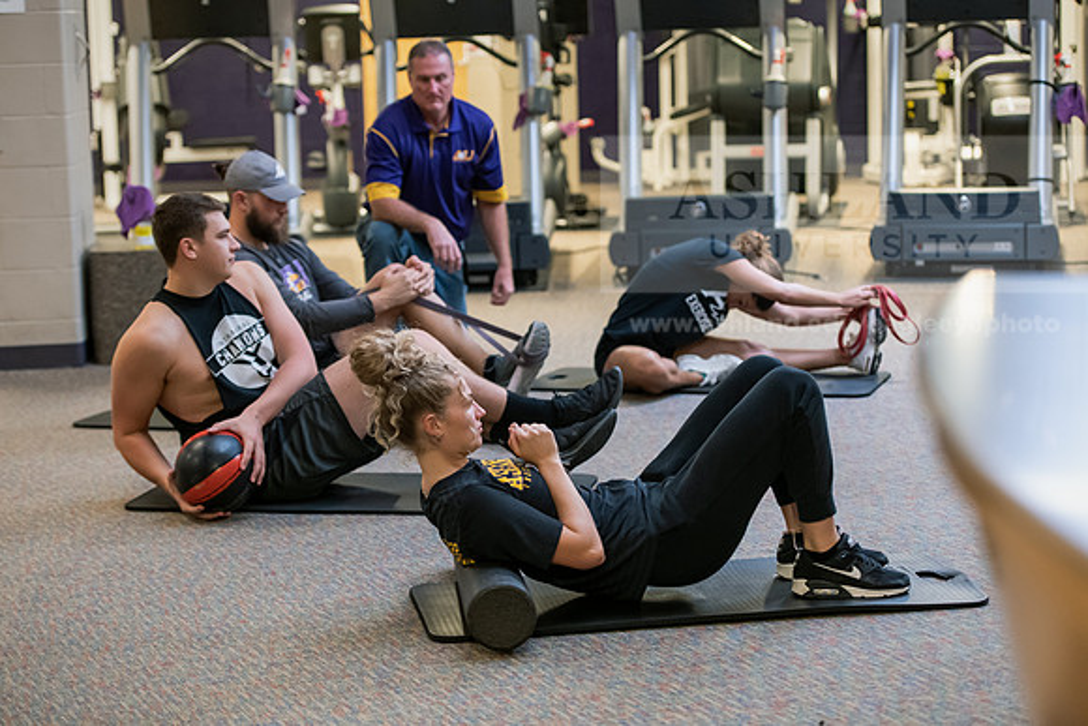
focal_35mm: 82
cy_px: 363
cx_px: 544
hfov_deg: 24.8
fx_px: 2479
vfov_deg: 16.7
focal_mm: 82
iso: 1600
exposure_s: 1/200
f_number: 3.2
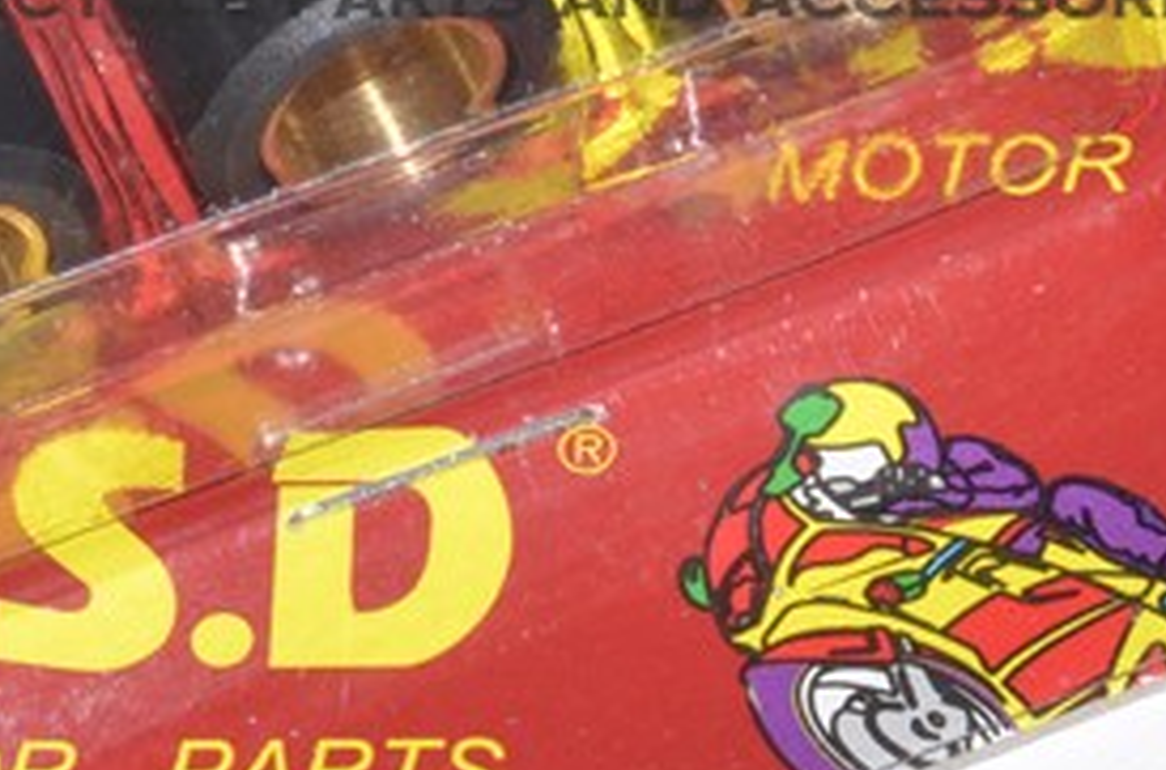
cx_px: 315
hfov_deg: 6.1
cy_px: -166
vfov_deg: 4.0
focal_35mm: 341
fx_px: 11015
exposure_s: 1/200
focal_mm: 55
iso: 160
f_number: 16
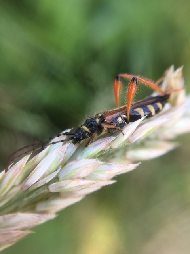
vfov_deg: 61.7
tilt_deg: -74.4
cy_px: 127
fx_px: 212
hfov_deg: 48.2
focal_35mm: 29
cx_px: 95
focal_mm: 4.15
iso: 25
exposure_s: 1/50
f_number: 2.2
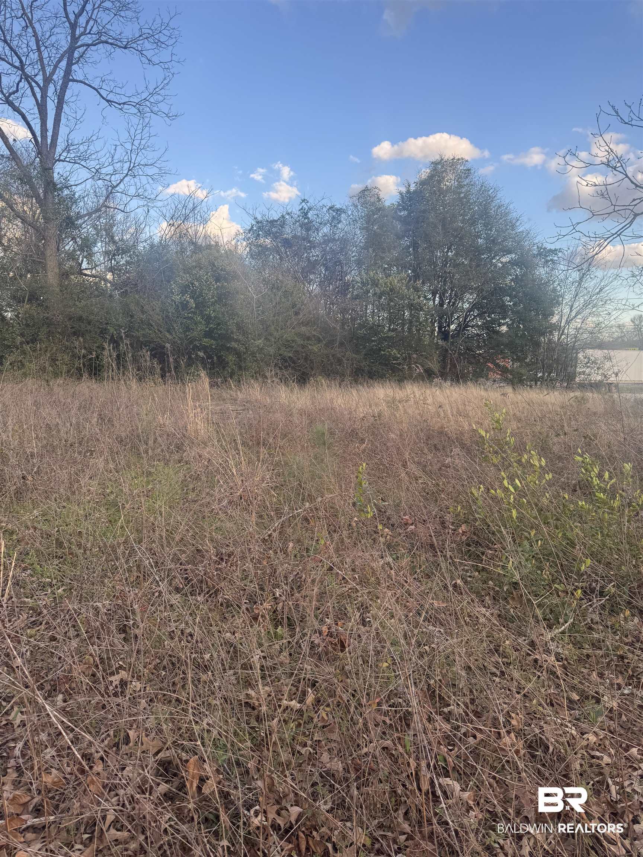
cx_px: 322
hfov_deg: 56.8
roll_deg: +0.8
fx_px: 594
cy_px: 428
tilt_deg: -7.2
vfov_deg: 71.6
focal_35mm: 24
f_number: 1.78
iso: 80
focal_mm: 6.76
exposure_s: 1/621
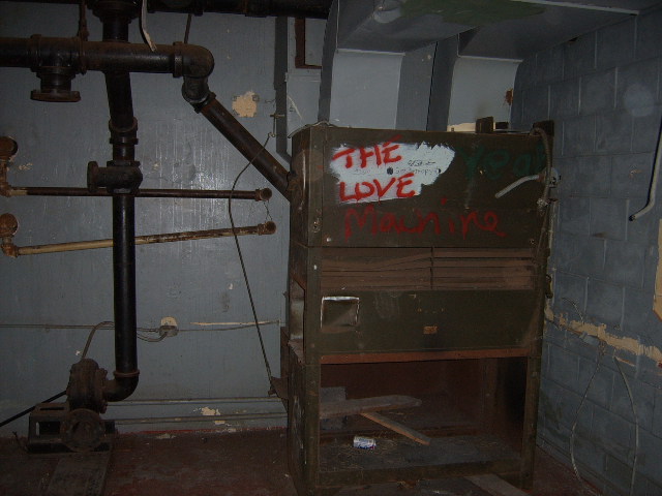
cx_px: 331
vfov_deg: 40.7
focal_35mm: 35
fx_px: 669
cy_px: 248
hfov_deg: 52.6
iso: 69
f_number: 2.8
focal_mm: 5.8
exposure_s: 1/30
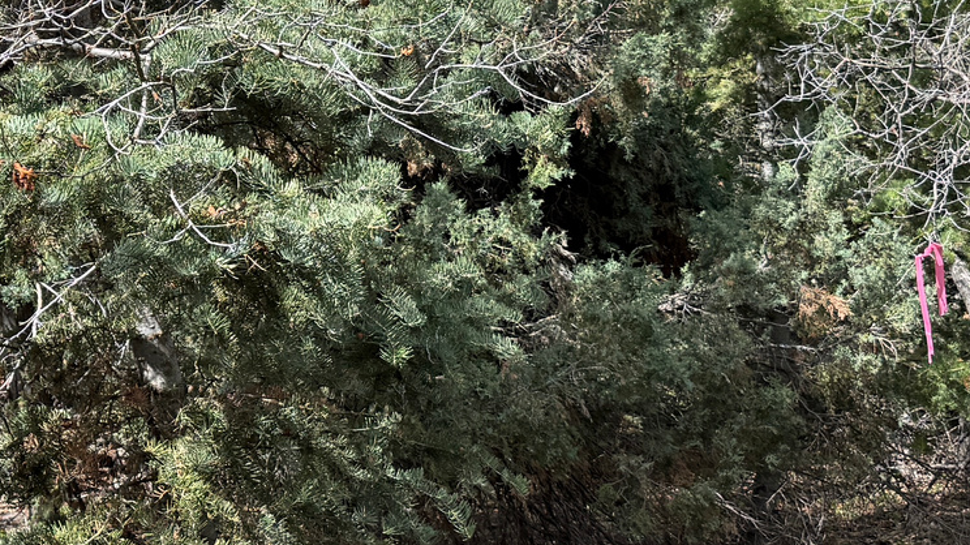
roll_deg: +10.4
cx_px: 123
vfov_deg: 16.5
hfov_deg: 28.4
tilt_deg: -4.7
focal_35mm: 72
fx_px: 1851
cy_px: 57
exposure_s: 1/2611
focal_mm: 6.76
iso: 100
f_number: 1.78
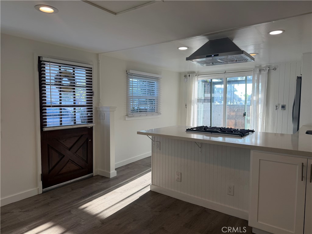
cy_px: 117
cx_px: 156
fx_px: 216
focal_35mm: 24
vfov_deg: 56.8
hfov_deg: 71.6
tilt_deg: -4.4
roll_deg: +0.1
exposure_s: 1/356
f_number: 1.78
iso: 80
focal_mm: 6.76
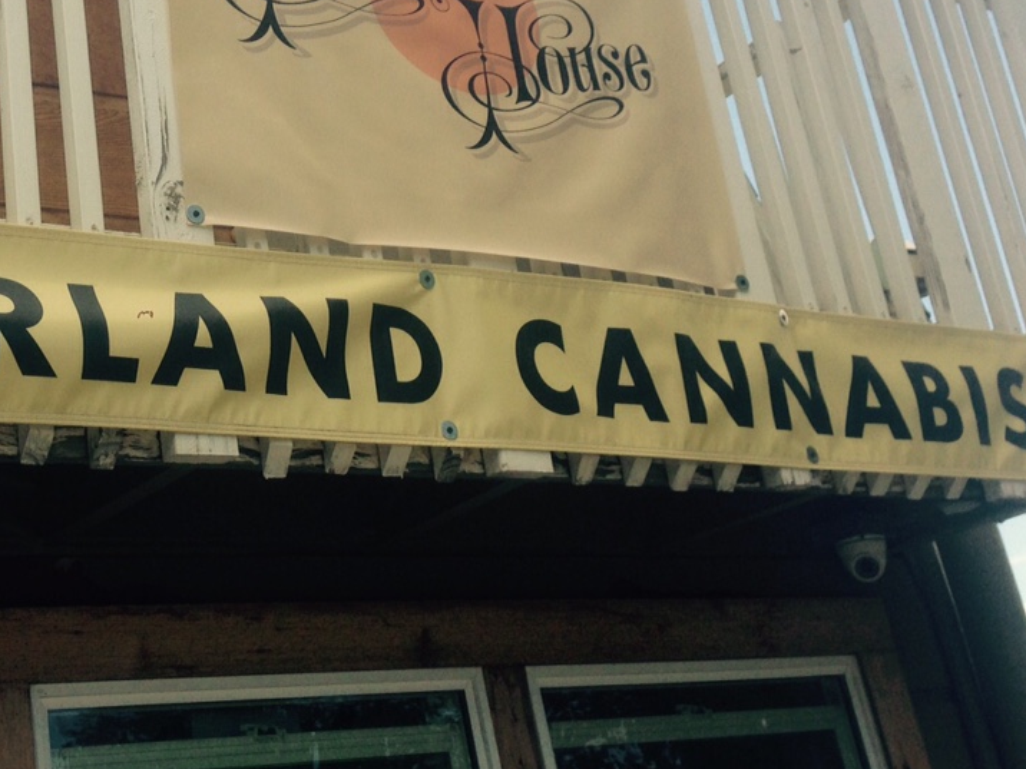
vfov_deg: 24.3
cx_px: 178
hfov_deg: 31.7
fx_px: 1749
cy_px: 117
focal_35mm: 59
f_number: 2.4
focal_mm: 4.12
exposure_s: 1/526
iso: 50
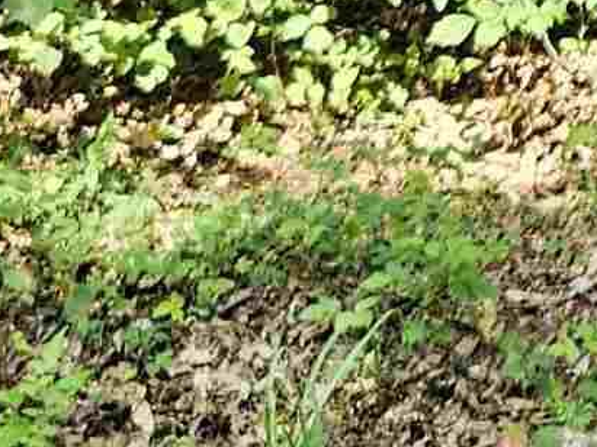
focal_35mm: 172
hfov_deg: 10.5
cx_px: 1194
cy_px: -480
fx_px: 2966
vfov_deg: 8.2
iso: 80
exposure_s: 1/180
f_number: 1.8
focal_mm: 5.4
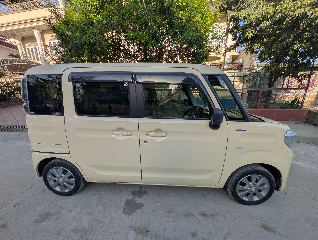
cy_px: 120
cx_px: 159
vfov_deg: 94.6
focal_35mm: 12
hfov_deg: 110.5
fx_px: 110
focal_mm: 2.02
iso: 45
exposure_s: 1/1361
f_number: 1.7
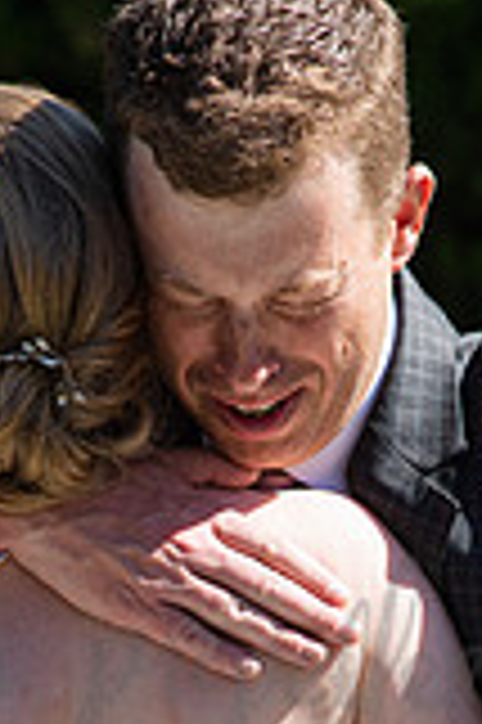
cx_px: 291
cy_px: 657
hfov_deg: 5.8
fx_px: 4790
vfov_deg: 8.6
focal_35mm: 238
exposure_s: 1/1600
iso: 200
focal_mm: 85
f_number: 3.2
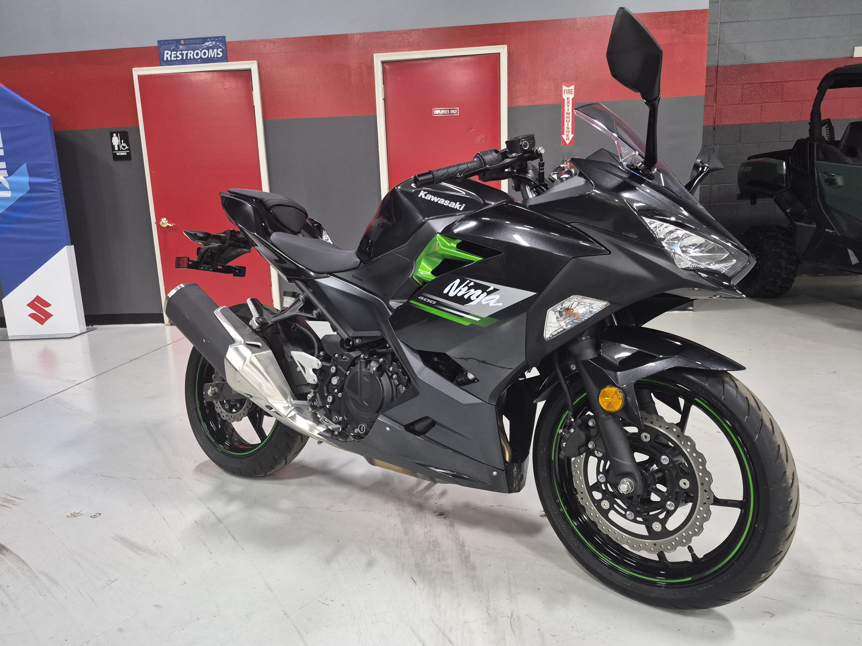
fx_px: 573
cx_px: 431
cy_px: 323
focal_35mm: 23
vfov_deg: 58.9
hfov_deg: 73.9
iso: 800
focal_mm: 5.4
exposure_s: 1/120
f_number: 1.8
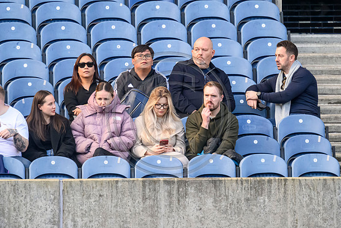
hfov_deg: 1.7
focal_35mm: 1189
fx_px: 11265
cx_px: 197
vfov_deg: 1.2
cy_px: 60
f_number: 5.6
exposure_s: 1/1250
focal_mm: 784
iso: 4000
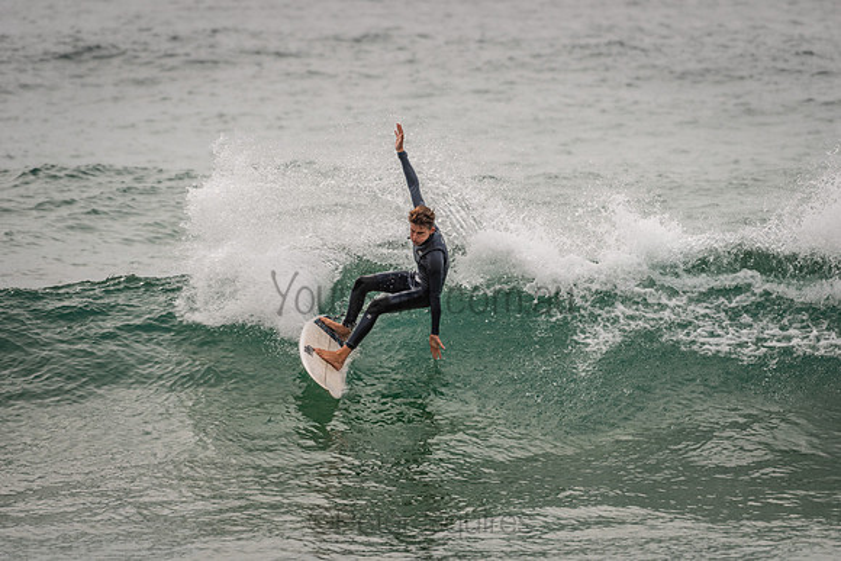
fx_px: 9346
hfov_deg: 5.2
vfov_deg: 3.4
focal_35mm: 400
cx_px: 420
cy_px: 280
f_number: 5.6
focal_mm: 400
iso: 220
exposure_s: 1/500
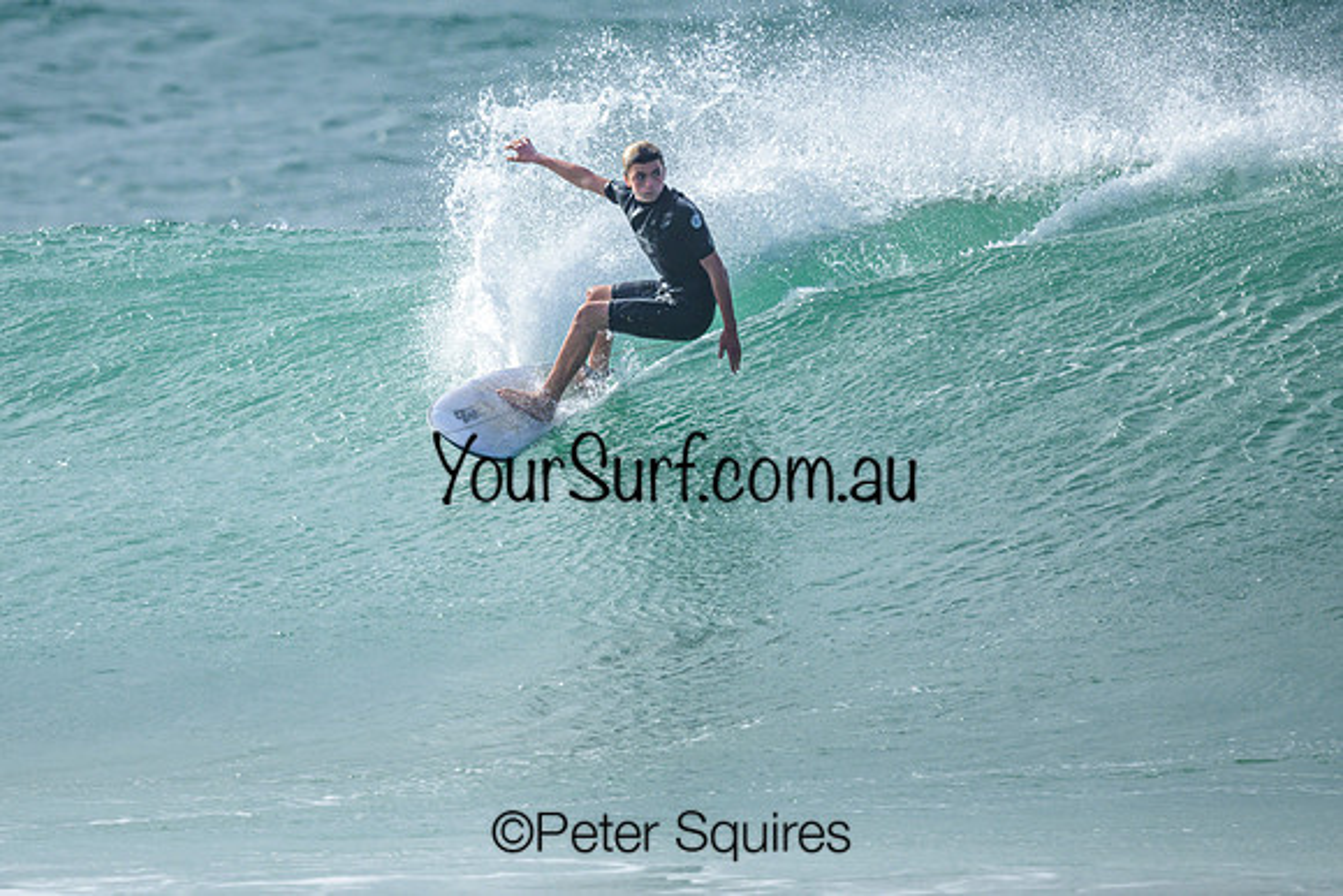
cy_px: 388
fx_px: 40968
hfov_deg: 1.9
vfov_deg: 1.3
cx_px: 500
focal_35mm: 1098
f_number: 6.3
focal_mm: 800
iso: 220
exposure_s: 1/2000
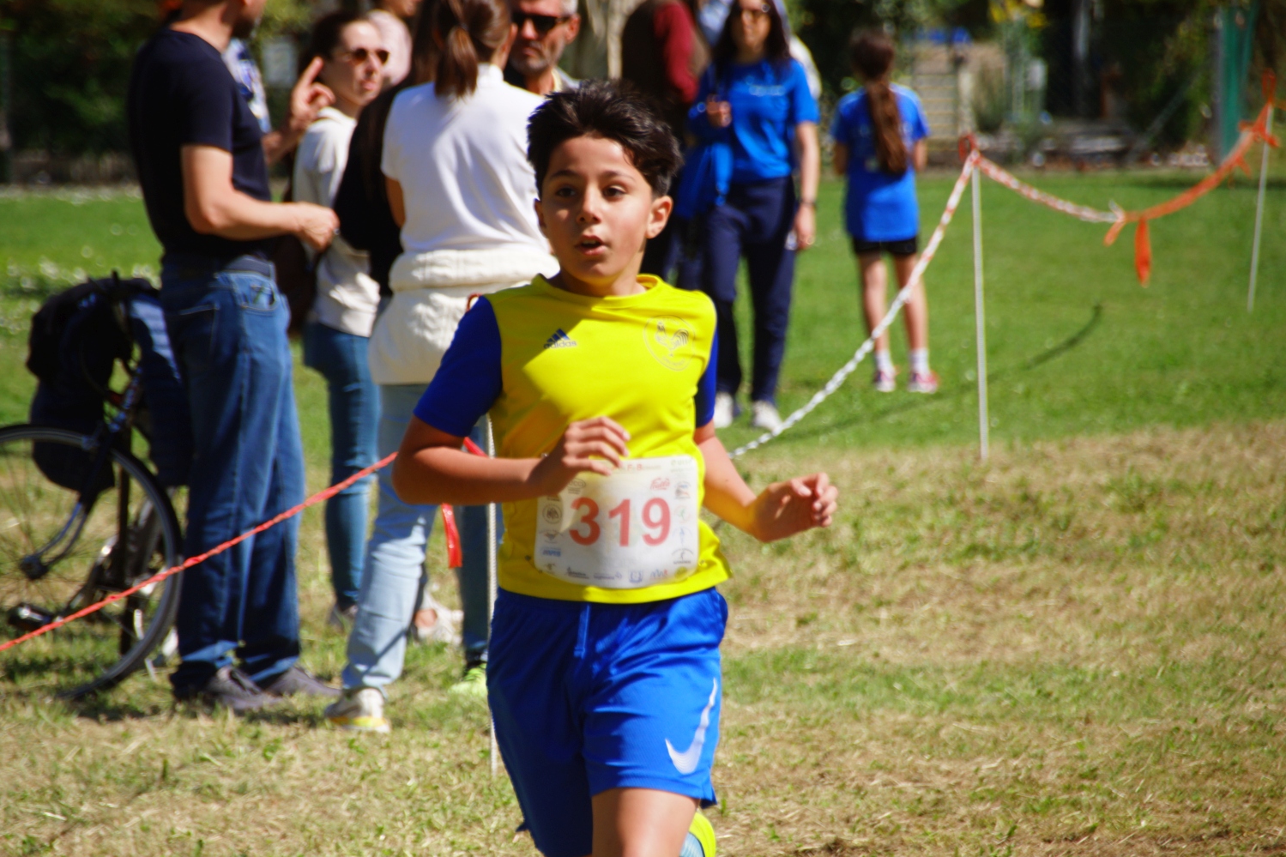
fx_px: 11429
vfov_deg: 4.3
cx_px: 606
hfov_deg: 6.4
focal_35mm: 320
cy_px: 416
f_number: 6.3
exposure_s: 1/640
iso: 200
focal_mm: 200
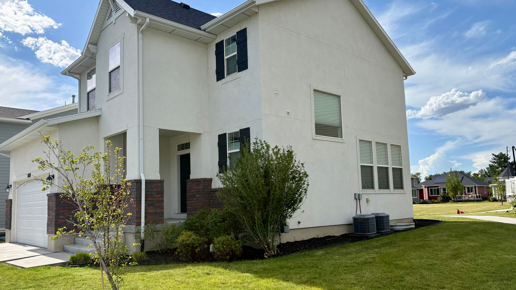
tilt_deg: +6.6
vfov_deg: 40.1
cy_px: 162
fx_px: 397
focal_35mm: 29
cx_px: 253
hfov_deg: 66.1
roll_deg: +1.8
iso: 64
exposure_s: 1/4950
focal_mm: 5.96
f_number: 1.6
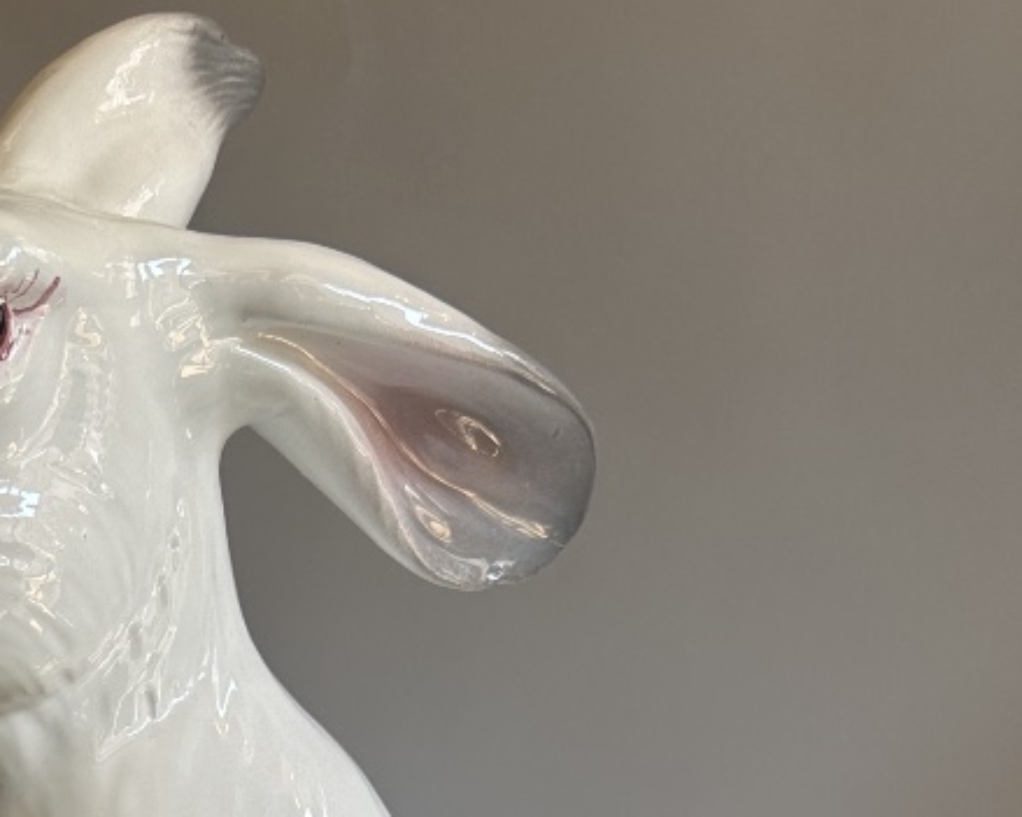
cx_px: -2
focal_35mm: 64
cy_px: 1134
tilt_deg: -16.3
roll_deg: +1.7
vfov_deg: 21.1
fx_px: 1935
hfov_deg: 27.8
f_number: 1.78
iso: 64
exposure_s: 1/153
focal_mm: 6.86
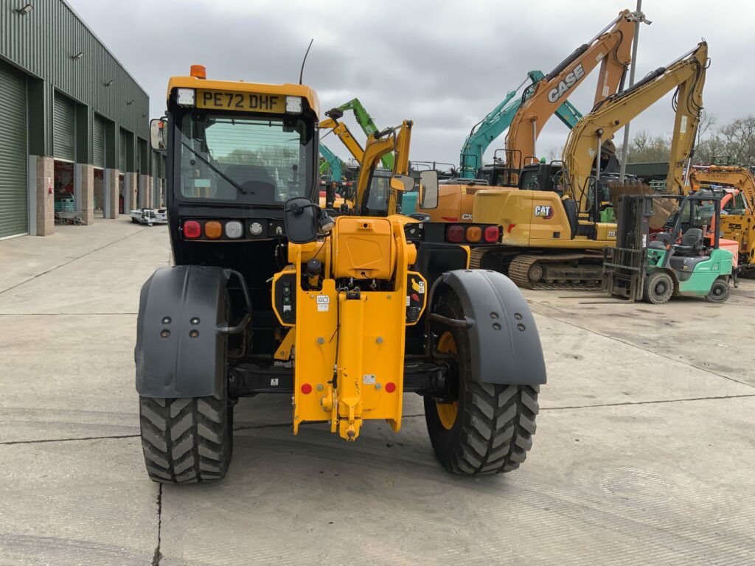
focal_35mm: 29
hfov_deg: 61.7
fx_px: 633
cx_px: 378
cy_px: 283
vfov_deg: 48.2
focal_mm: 3
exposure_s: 1/719
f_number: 1.8
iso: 16
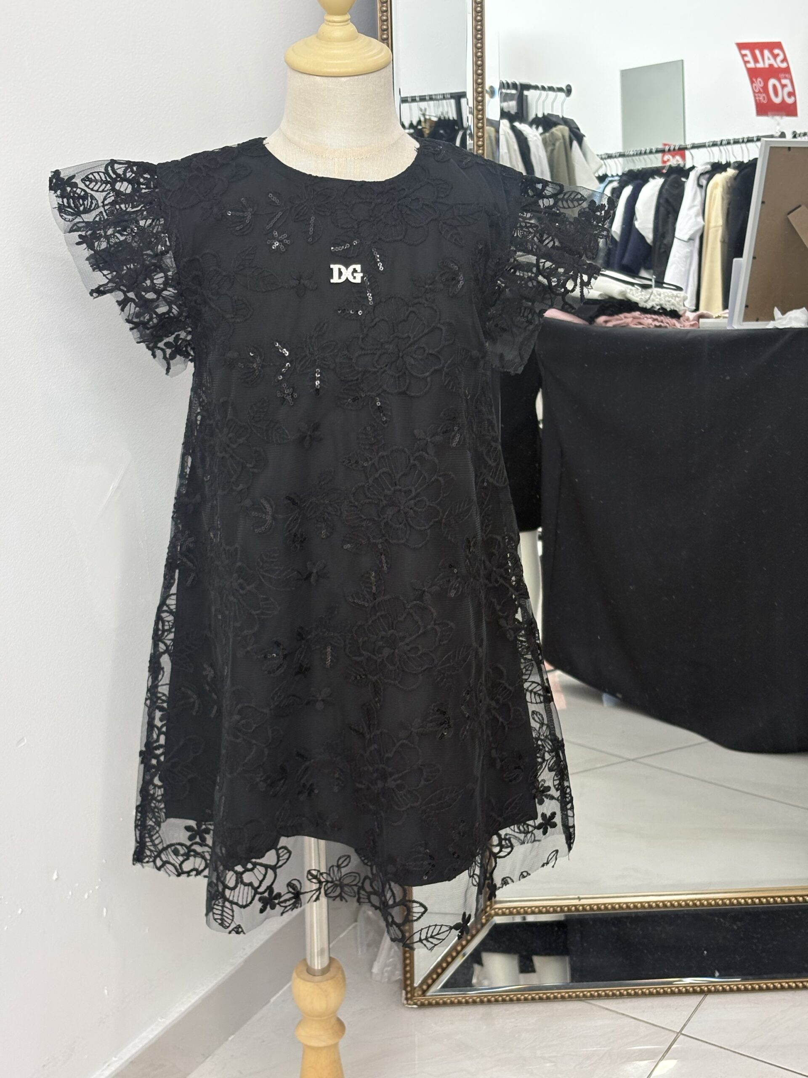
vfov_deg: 36.8
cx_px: 404
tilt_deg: -19.7
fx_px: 1618
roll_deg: +1.1
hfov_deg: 28.0
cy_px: 539
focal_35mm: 52
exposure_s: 1/100
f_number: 1.6
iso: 100
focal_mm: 5.96
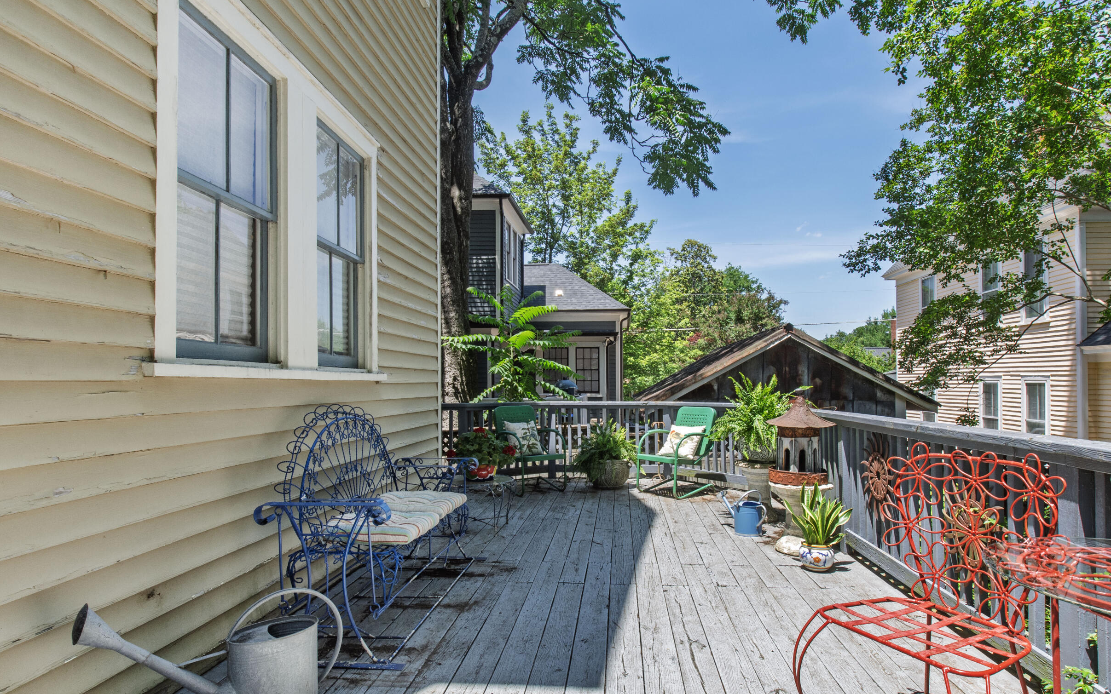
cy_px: 371
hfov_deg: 87.9
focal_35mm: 19
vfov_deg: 62.2
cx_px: 579
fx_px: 575
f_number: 8
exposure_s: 1/160
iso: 100
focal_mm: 10
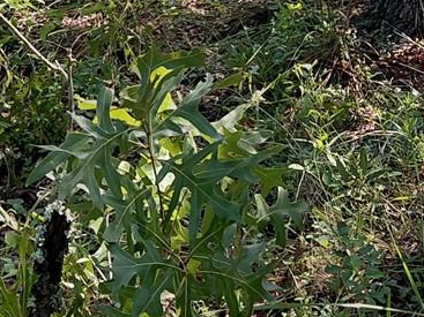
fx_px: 1335
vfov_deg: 12.4
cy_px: -257
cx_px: 359
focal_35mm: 109
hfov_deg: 17.8
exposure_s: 1/370
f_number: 1.8
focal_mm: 4.69
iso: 50
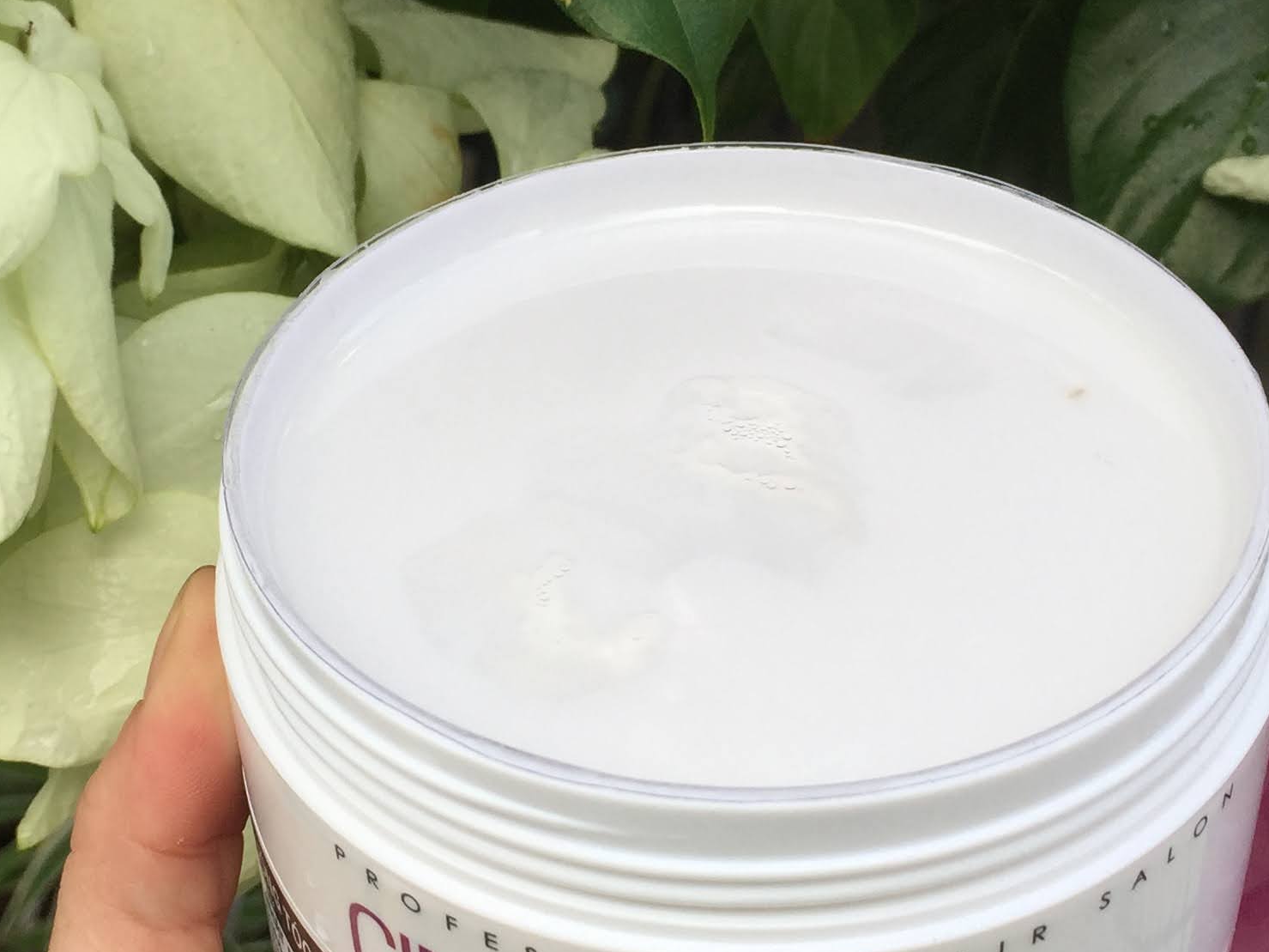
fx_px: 2346
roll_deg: -5.1
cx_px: 474
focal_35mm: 64
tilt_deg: -22.6
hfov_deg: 30.1
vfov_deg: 22.9
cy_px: 470
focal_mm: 4.15
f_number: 2.2
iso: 32
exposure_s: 1/388
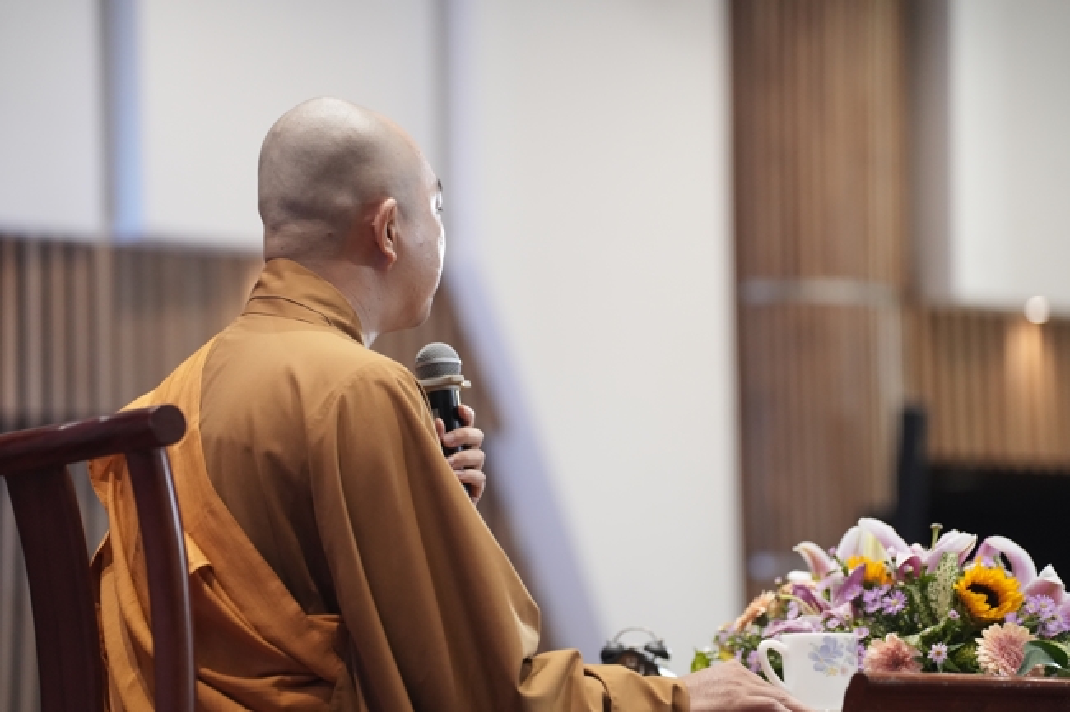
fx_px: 3120
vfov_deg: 13.0
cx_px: 535
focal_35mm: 105
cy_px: 356
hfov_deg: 19.5
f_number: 2.8
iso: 4000
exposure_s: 1/320
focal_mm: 105
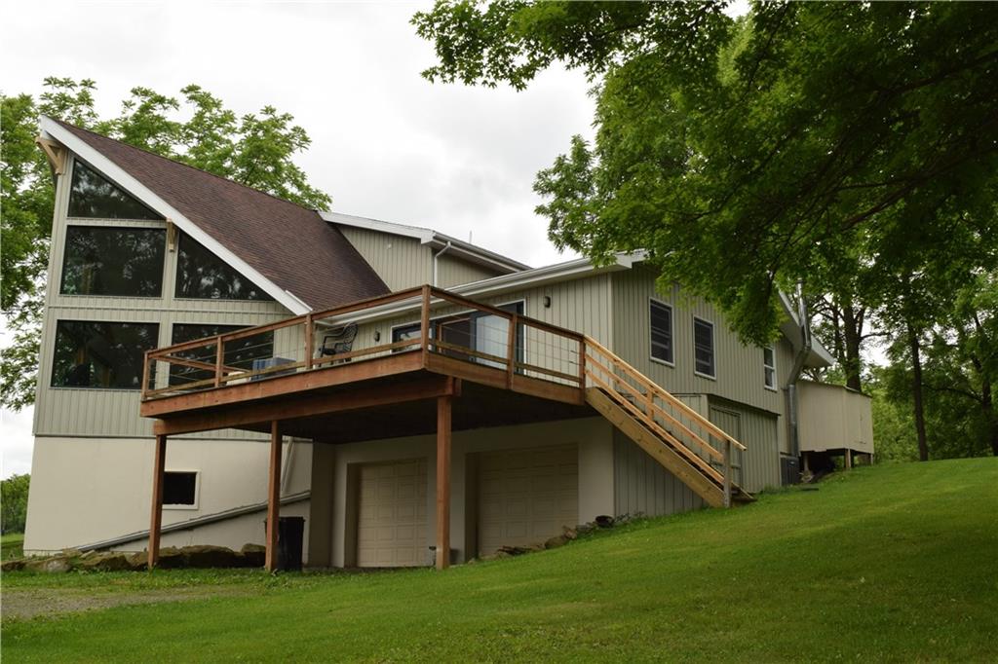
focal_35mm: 38
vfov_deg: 35.5
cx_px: 499
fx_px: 1039
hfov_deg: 51.3
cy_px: 332
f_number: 16
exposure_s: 1/200
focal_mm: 25
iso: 400
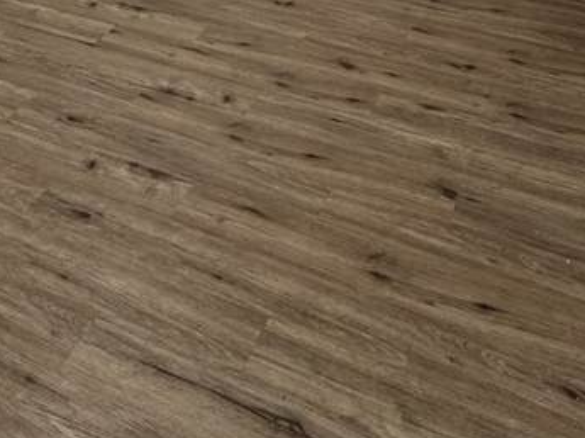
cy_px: -221
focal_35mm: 52
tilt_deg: -12.9
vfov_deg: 22.8
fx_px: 878
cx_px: 156
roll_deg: +1.1
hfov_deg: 36.1
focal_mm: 2.22
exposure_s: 1/60
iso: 200
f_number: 2.2
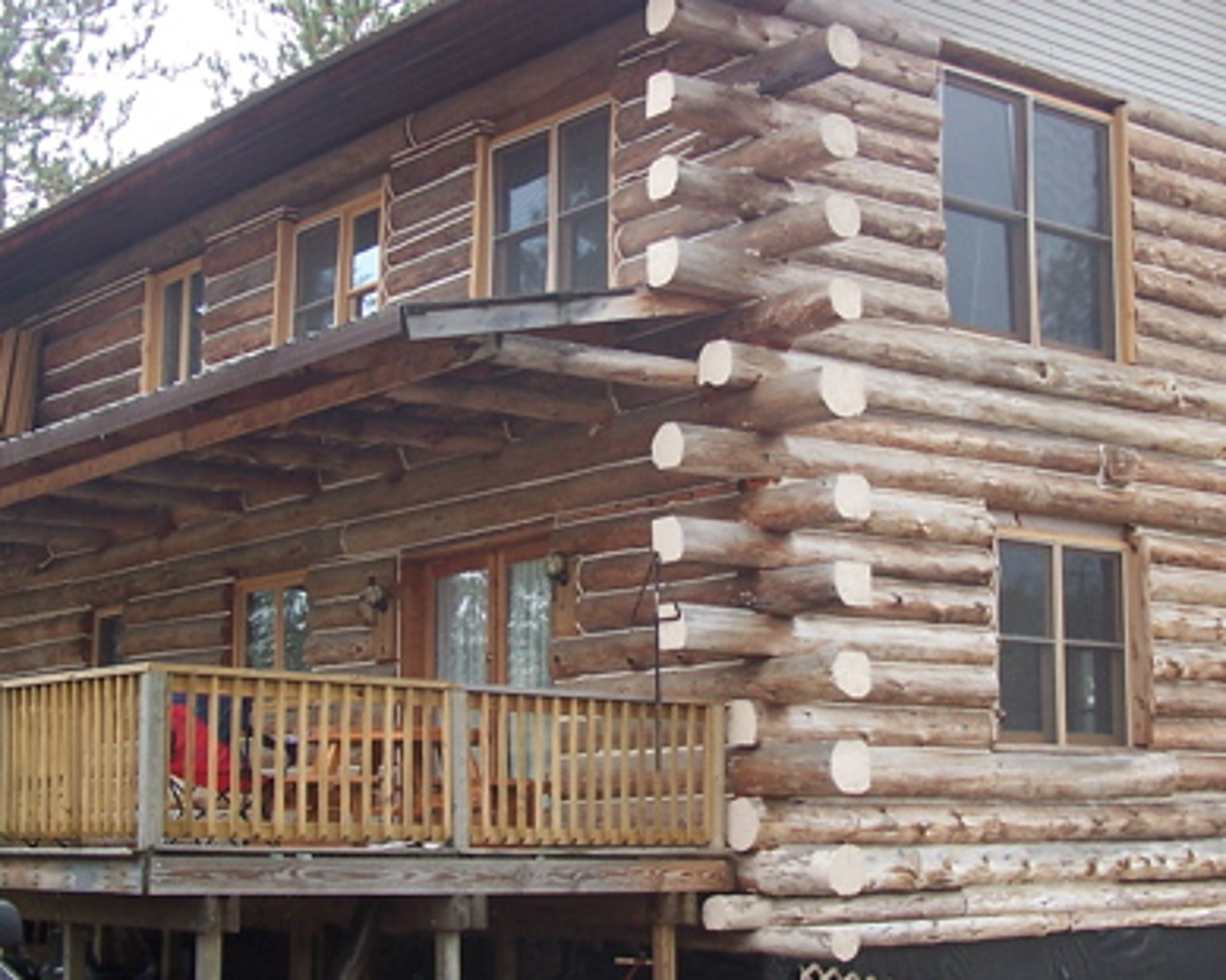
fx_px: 2213
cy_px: 492
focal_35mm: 61
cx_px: 712
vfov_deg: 25.0
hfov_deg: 30.9
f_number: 2.8
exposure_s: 1/250
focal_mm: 6.3
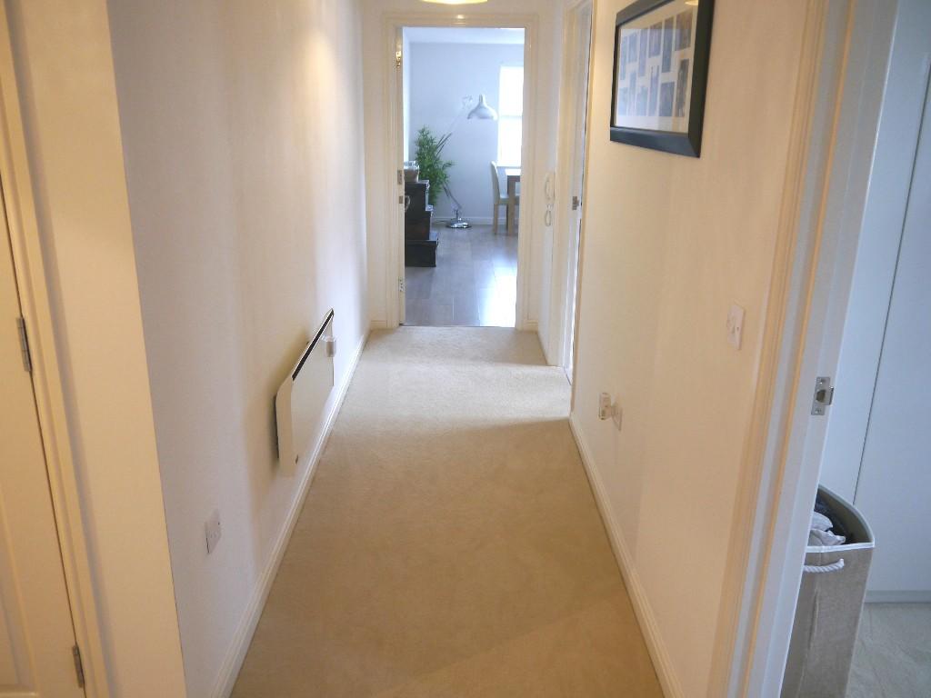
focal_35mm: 28
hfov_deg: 63.4
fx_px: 753
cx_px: 466
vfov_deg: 49.7
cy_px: 349
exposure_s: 1/60
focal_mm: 14
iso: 640
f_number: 3.5
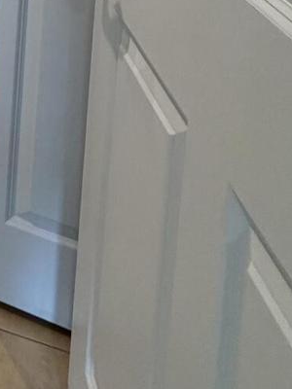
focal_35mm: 56
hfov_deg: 18.6
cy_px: -209
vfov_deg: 25.2
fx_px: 630
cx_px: -268
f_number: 2.2
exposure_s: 1/60
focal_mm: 2.22
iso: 200
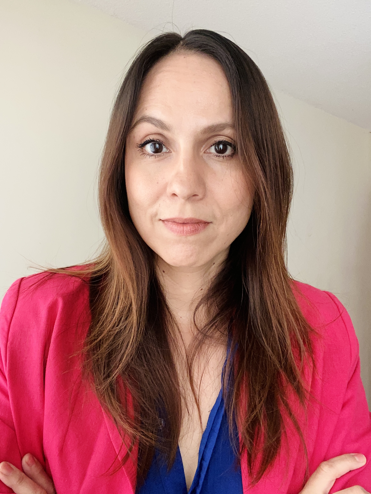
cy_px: 247
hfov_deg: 46.8
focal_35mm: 30
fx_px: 429
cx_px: 186
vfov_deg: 60.0
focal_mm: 2.71
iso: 125
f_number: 2.2
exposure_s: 1/60
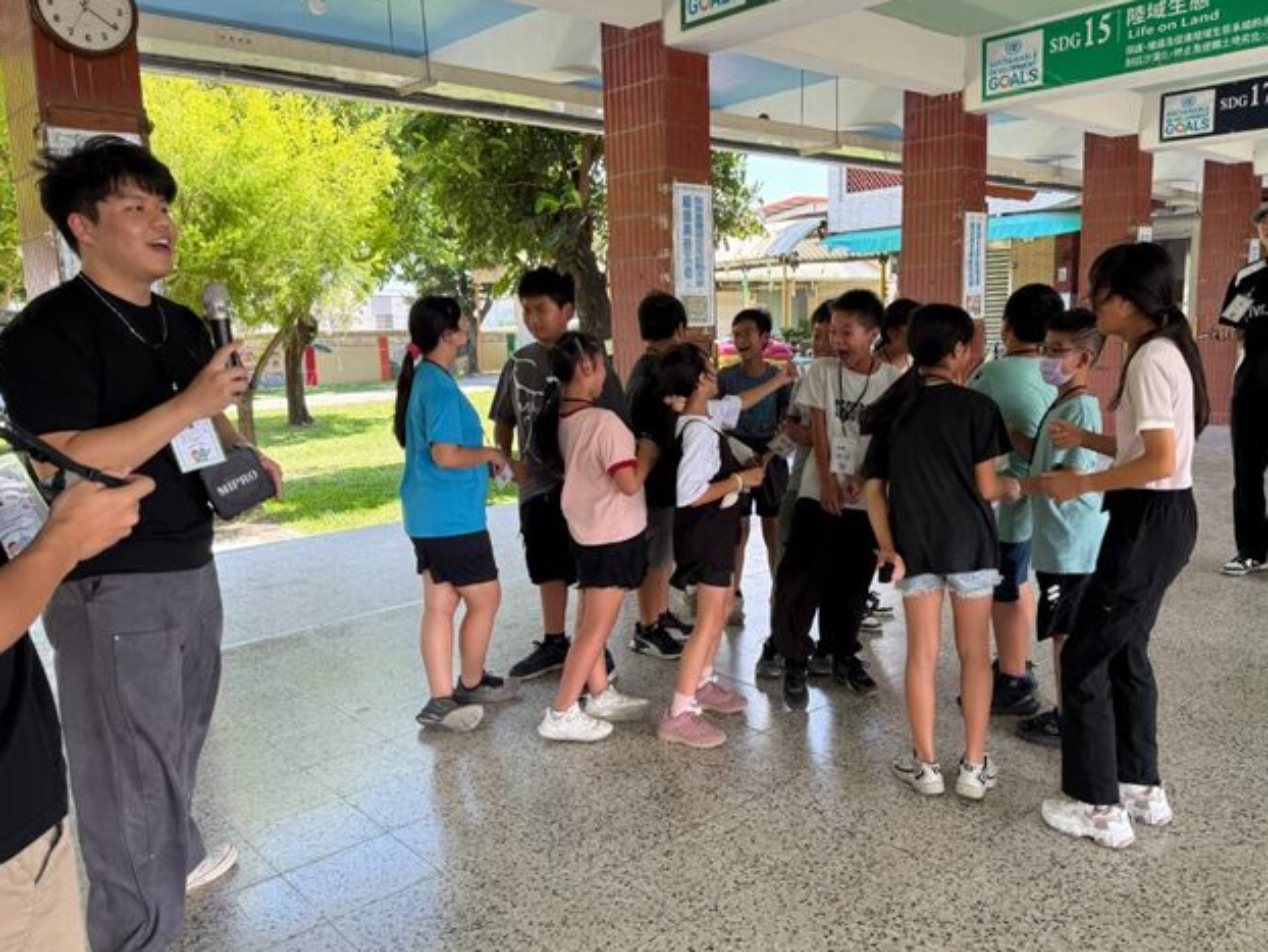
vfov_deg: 51.4
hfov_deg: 65.1
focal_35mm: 27
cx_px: 701
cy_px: 474
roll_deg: -0.4
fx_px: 989
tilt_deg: -10.2
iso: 100
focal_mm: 6.76
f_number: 1.78
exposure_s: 1/295
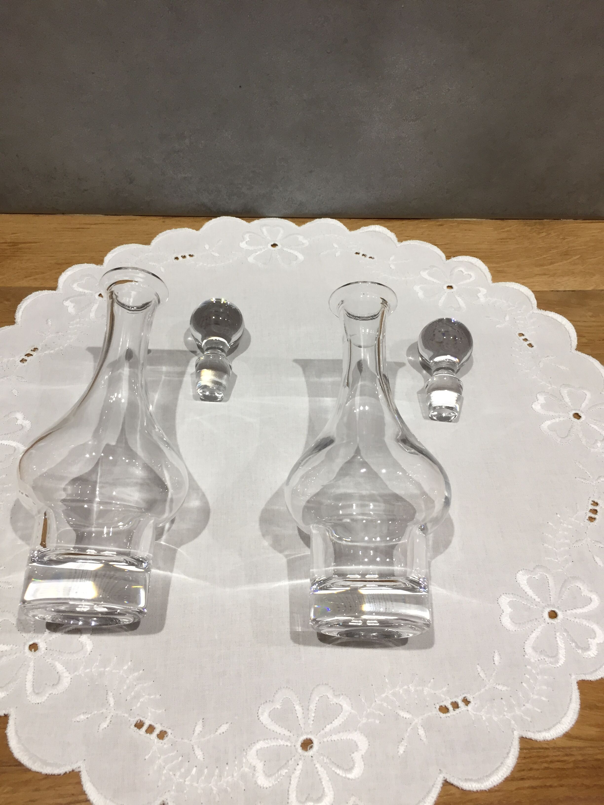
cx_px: 302
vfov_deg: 61.7
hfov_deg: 48.2
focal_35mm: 29
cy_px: 402
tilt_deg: -49.2
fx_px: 675
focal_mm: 4.15
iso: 40
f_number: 2.2
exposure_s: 1/33
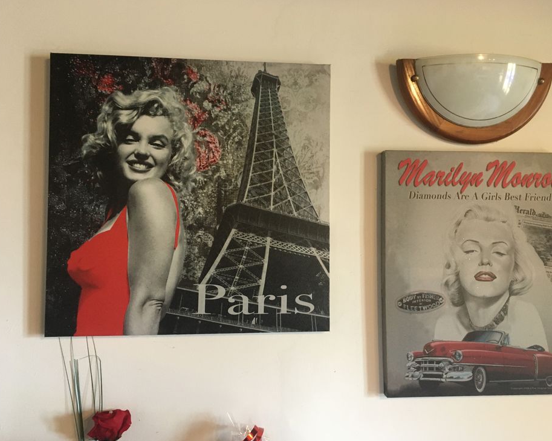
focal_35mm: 31
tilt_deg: +0.5
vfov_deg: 47.1
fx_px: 506
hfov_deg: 57.1
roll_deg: -0.2
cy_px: 222
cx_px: 294
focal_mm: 4.15
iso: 200
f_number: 2.2
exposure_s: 1/20
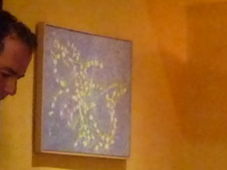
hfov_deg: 8.2
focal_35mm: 236
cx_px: -112
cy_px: 192
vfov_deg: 6.3
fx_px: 1548
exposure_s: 1/30
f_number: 4.9
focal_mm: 13.2
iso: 3200
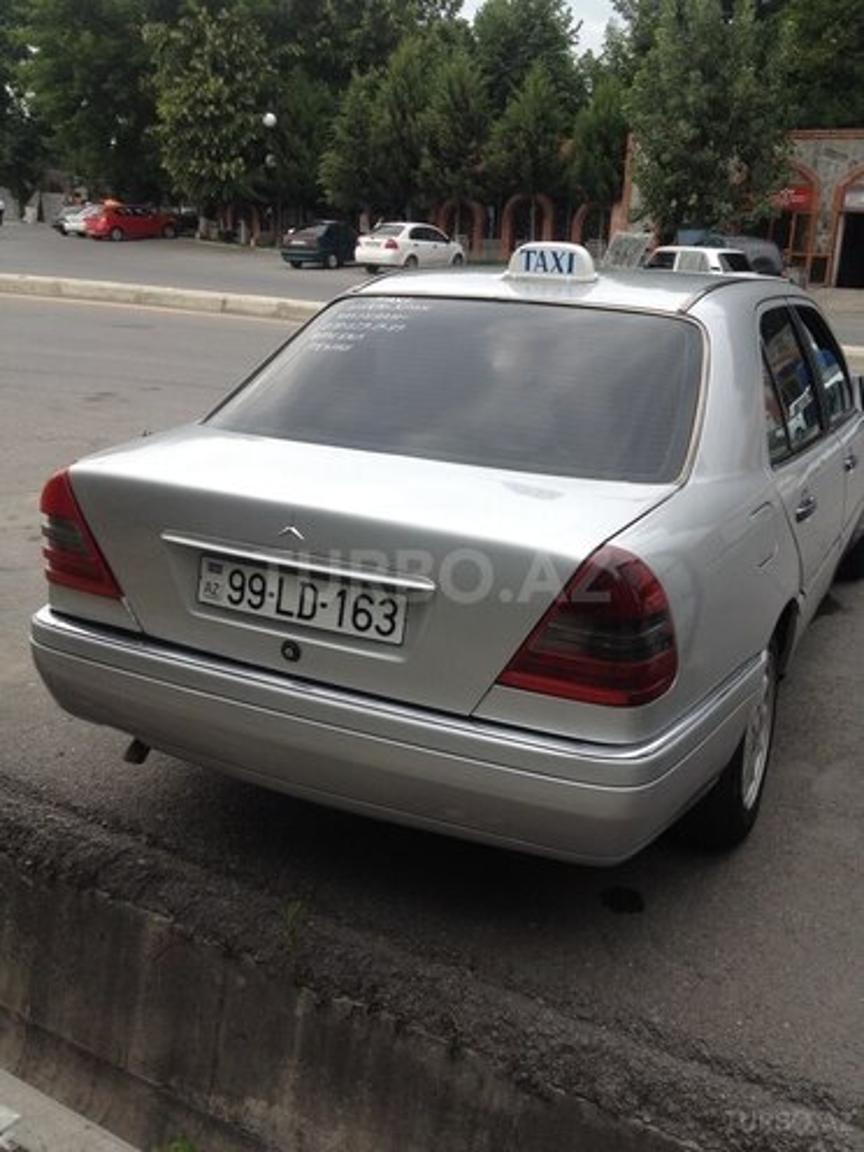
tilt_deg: -18.3
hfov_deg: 40.7
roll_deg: +0.0
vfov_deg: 52.6
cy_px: 576
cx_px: 432
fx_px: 1165
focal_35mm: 35
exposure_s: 1/187
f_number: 2.4
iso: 50
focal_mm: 4.28
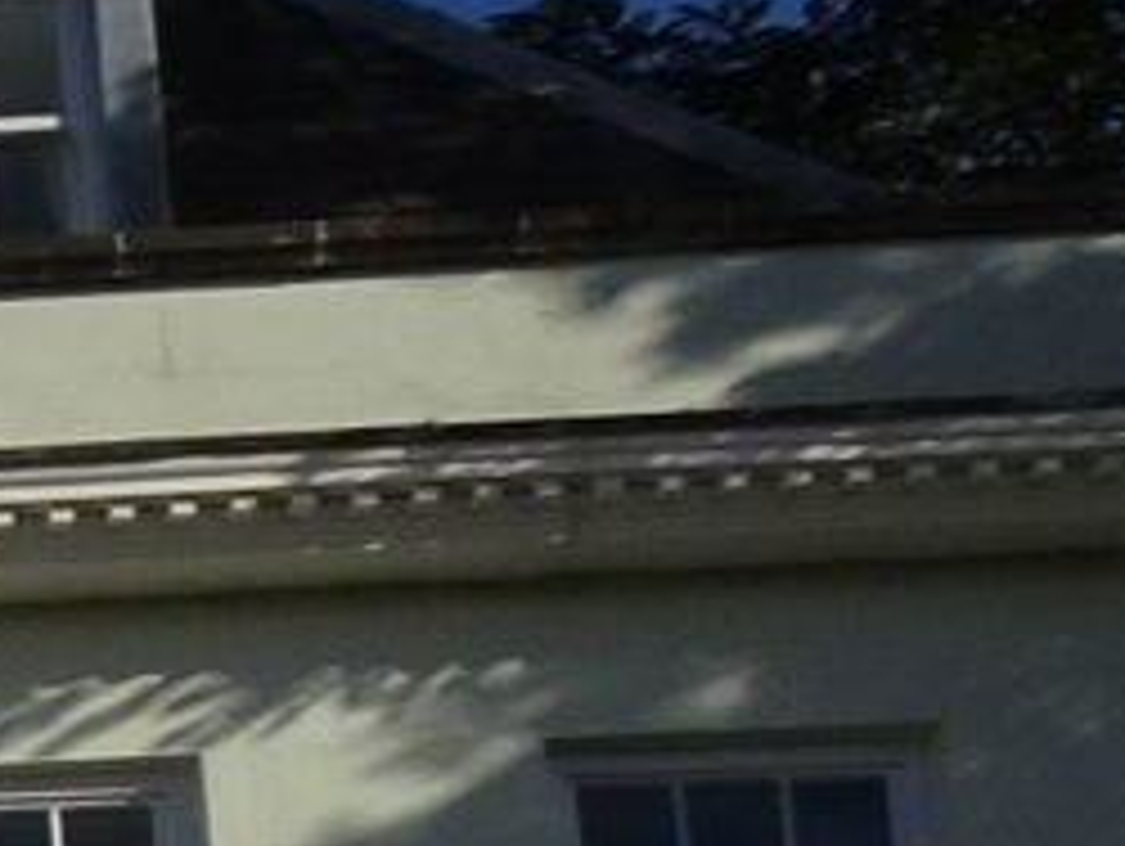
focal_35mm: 184
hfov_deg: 9.0
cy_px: 1786
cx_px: -2048
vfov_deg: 7.7
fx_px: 5986
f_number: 3.5
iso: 80
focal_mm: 4.1
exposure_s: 1/2000
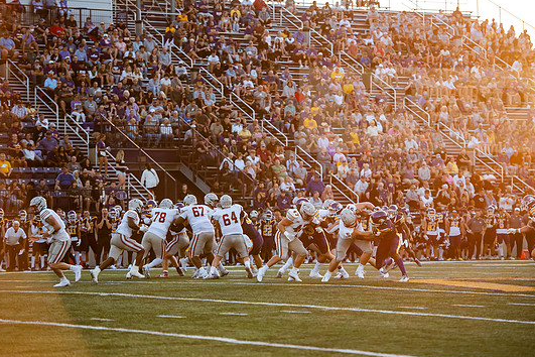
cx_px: 269
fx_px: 2110
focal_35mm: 142
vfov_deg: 9.7
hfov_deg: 14.4
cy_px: 190
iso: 800
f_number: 3.2
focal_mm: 130
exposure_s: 1/1250
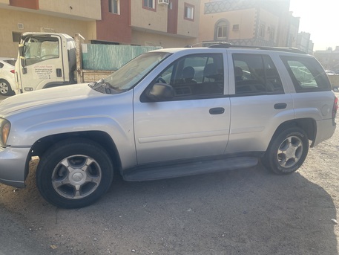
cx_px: 170
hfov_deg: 69.4
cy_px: 128
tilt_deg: -14.4
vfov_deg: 54.9
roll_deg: -0.1
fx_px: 245
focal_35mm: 25
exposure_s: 1/1456
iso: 32
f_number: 1.6
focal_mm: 5.1
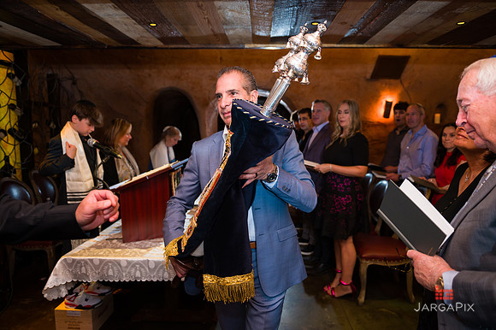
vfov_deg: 51.9
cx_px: 248
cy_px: 165
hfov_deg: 72.3
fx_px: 340
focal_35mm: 25
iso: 1250
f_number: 4
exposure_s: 1/200
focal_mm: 24
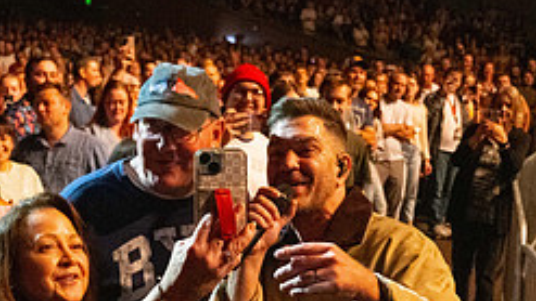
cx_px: 217
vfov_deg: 17.4
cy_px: 237
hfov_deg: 30.5
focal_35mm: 69
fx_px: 981
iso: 6400
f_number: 4
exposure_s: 1/125
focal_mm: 28
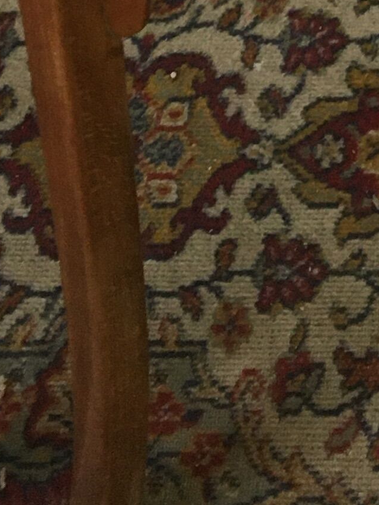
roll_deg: +4.9
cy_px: -507
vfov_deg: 12.6
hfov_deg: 10.6
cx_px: 480
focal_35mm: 137
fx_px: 1999
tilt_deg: -36.1
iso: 160
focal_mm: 4.15
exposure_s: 1/33
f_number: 2.2
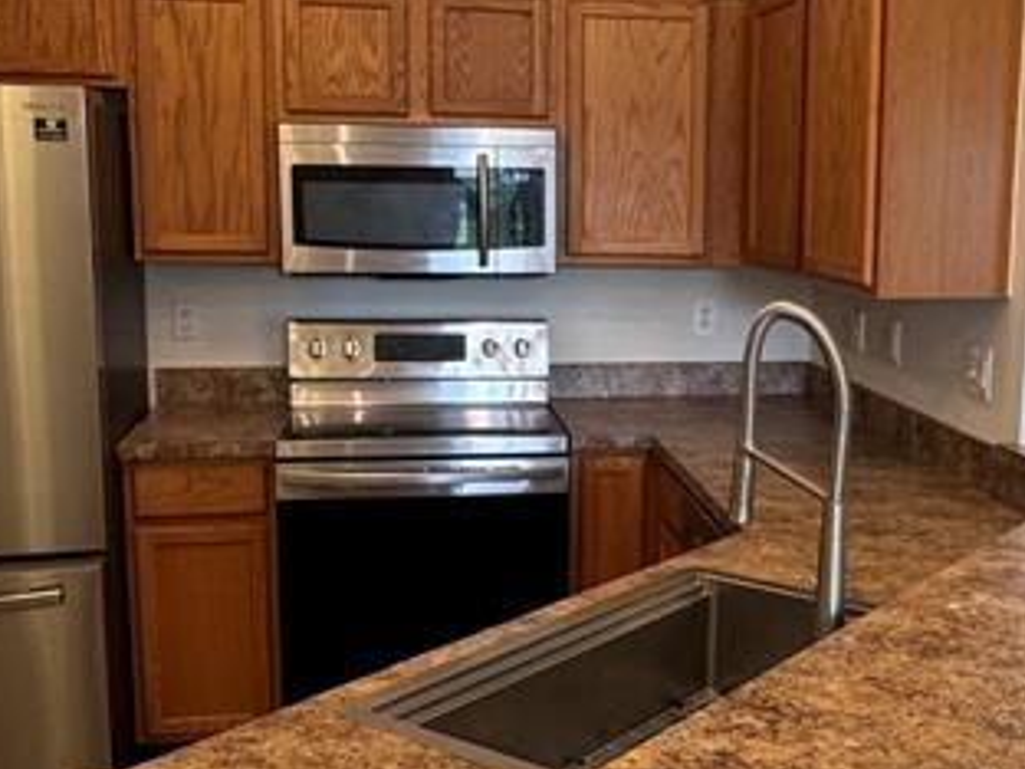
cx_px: 660
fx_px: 1362
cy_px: 414
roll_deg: -1.0
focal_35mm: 46
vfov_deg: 31.5
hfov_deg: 40.9
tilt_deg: -10.6
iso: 200
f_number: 2.2
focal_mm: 2.22
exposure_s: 1/63
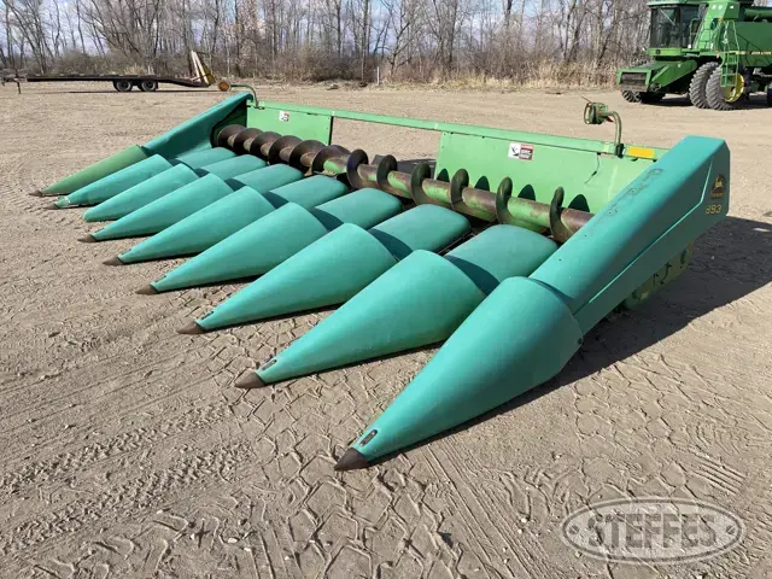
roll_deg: +0.3
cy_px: 290
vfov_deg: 54.9
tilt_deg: -20.1
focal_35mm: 25
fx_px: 558
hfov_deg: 69.4
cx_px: 386
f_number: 1.6
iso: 32
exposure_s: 1/2049
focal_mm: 5.1
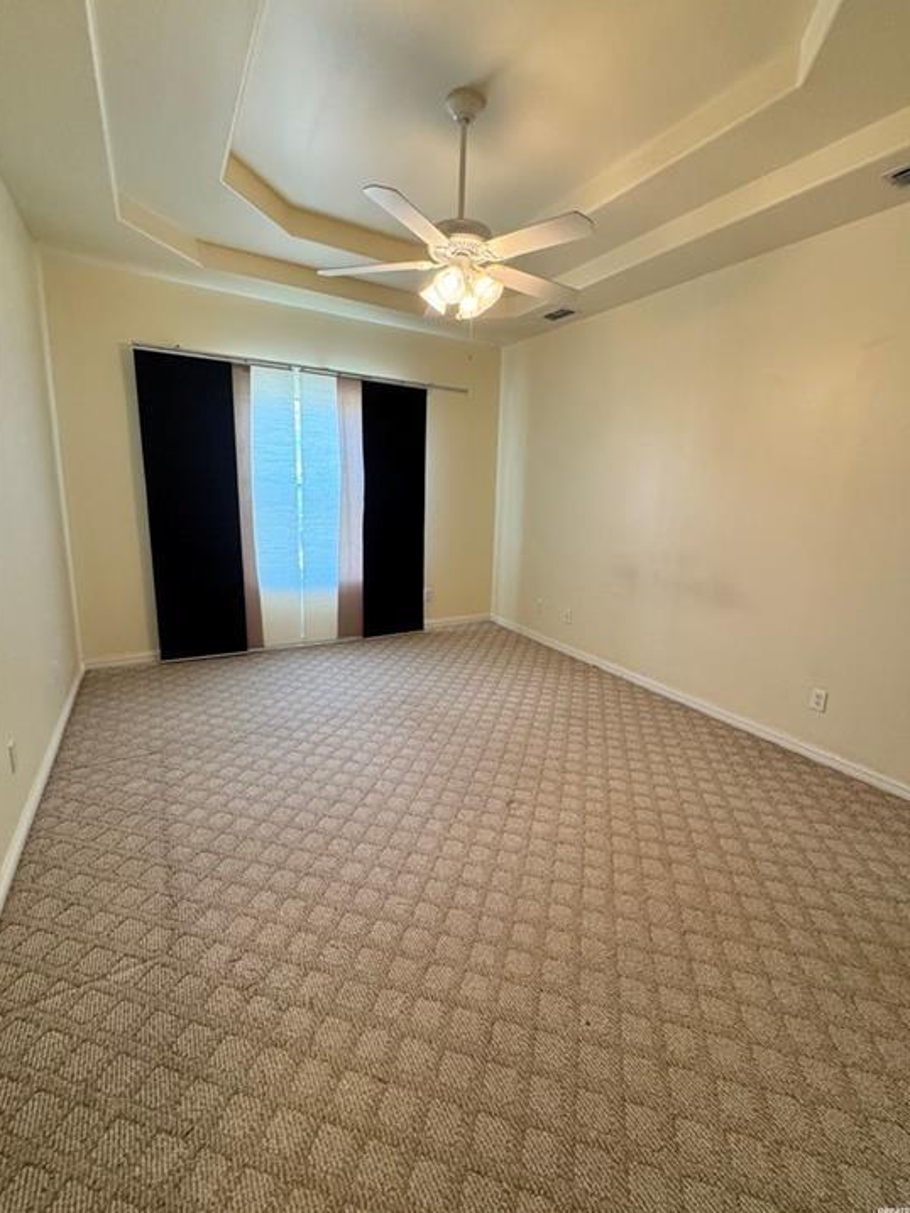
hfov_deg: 81.7
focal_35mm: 15
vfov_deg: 98.1
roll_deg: -1.1
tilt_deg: -9.7
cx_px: 477
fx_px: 526
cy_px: 582
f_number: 2.2
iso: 320
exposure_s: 1/120
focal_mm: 2.22
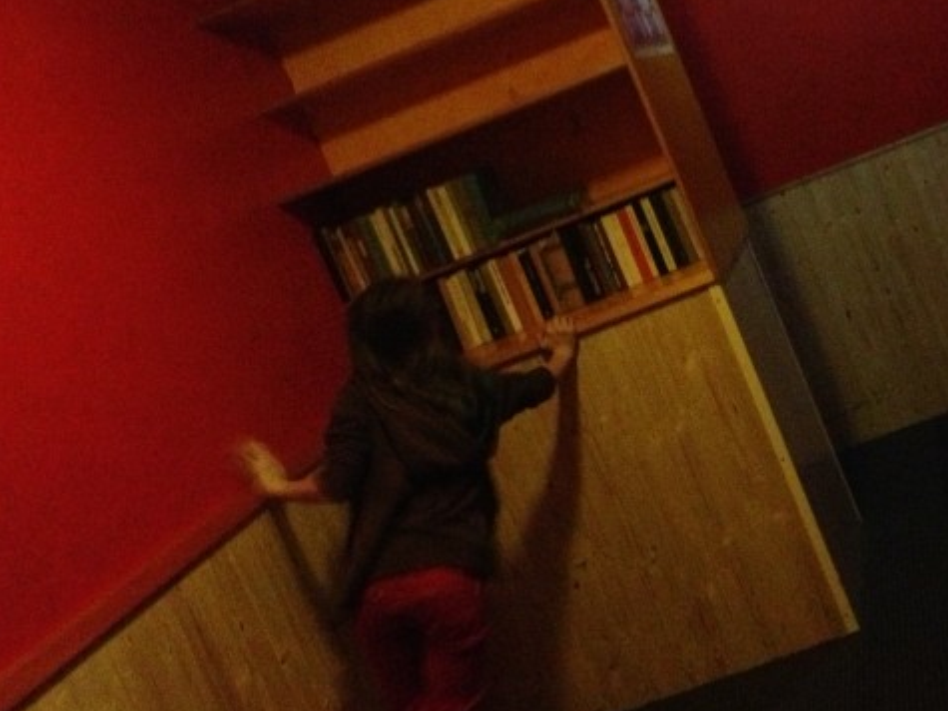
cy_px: 262
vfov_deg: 24.7
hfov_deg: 31.9
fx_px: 1615
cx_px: 748
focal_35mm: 59
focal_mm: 4.28
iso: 800
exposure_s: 1/15
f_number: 2.4
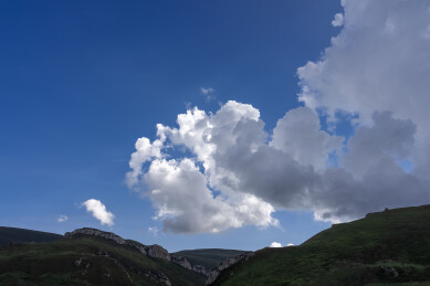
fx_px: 346
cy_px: 143
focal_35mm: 29
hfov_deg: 63.7
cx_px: 215
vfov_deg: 44.9
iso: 200
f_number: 11
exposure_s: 1/250
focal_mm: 29
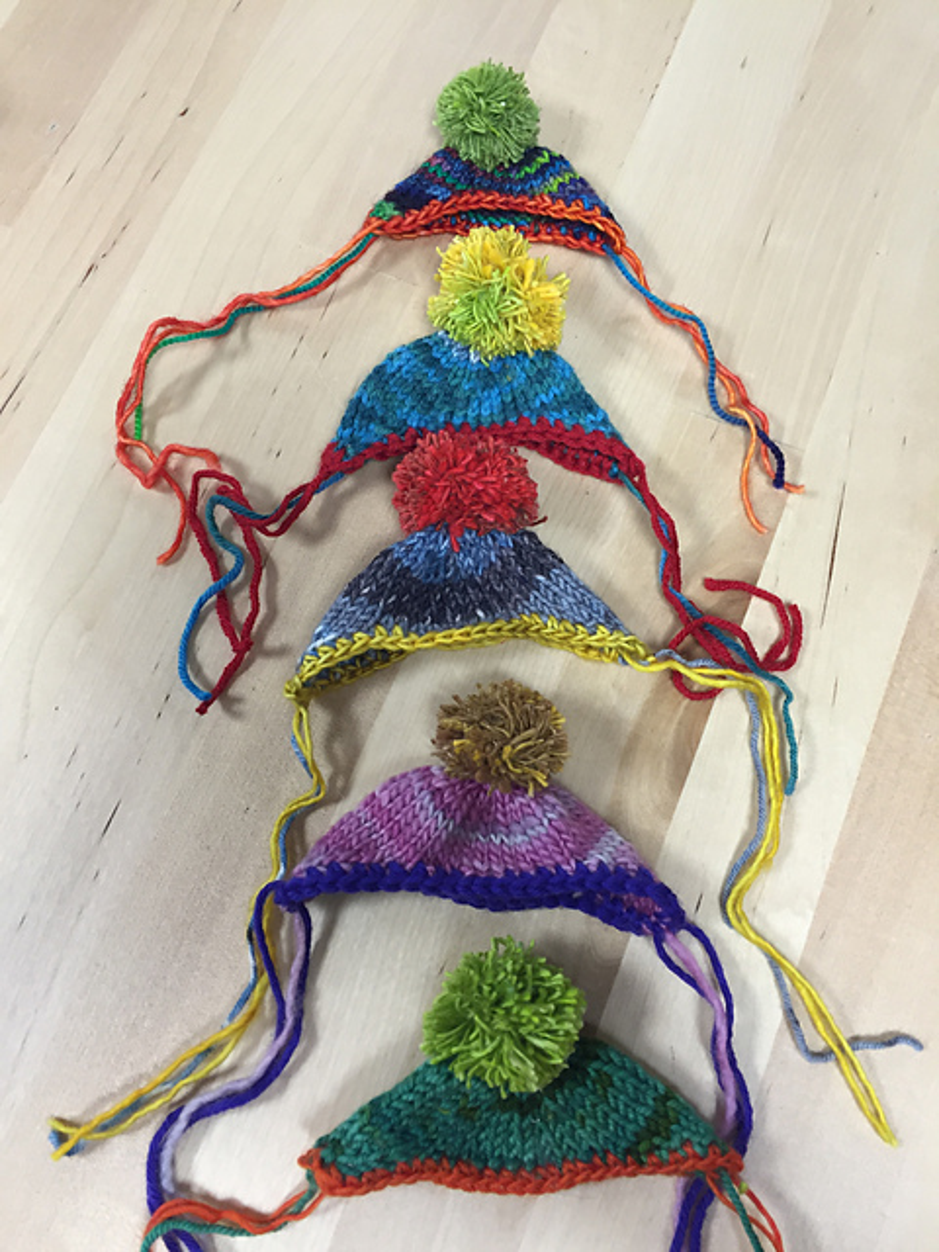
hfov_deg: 48.2
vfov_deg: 61.7
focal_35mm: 29
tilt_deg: -73.5
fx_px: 1049
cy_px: 626
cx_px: 470
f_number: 2.2
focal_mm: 4.15
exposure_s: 1/30
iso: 64
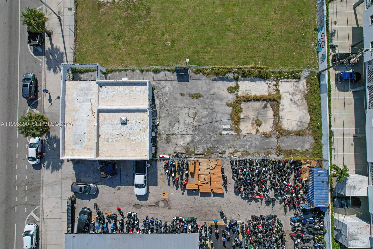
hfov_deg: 78.6
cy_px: 124
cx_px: 186
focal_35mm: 22
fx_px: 228
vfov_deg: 57.2
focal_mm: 8.38
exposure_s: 1/4000
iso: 110
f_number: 2.8
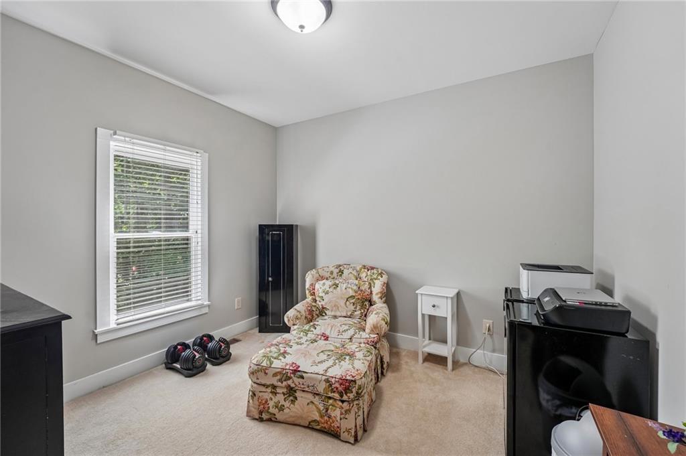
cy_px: 228
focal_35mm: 15
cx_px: 343
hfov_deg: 102.0
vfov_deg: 78.7
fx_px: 278
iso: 320
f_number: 8
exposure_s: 1/8
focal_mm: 14.6
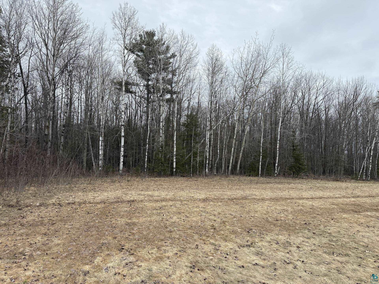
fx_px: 263
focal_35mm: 24
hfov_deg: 71.6
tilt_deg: +4.5
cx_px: 190
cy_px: 142
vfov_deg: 56.8
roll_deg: +1.5
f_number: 1.78
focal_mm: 6.76
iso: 100
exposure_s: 1/3953
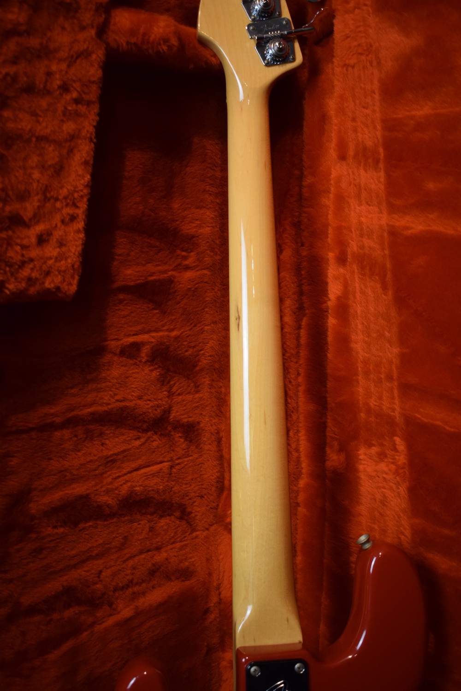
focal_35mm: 38
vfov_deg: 51.3
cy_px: 346
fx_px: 720
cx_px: 230
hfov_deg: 35.5
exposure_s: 1/60
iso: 1100
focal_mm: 25
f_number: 4
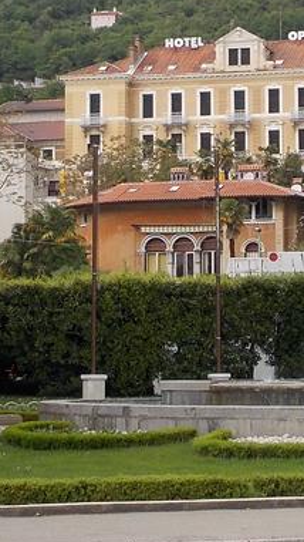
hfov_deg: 9.4
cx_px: 239
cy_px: 165
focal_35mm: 128
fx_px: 1836
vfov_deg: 16.7
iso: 80
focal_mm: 7.9
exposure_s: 1/125
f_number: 4.7
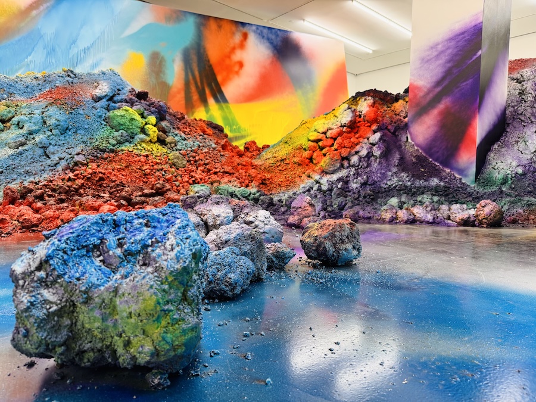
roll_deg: -1.0
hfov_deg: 71.6
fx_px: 372
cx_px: 268
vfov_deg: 56.8
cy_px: 201
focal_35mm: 24
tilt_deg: -2.7
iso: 125
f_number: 1.78
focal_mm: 6.76
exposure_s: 1/99
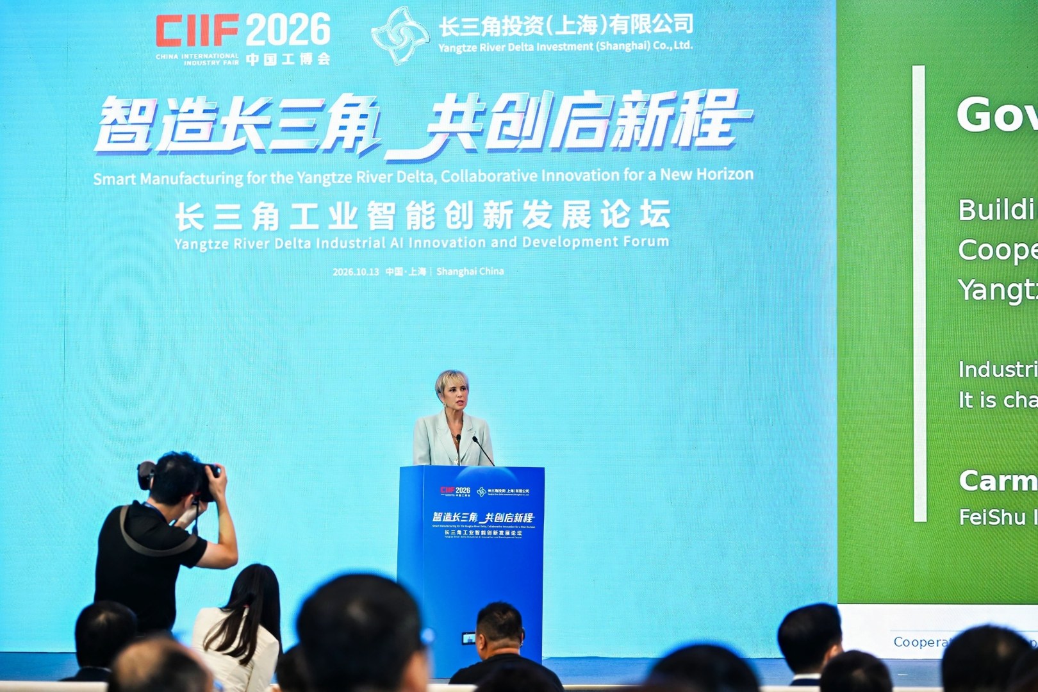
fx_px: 3027
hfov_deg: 19.5
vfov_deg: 13.0
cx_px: 519
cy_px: 346
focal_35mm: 105
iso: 1250
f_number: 4
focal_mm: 105
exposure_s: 1/160
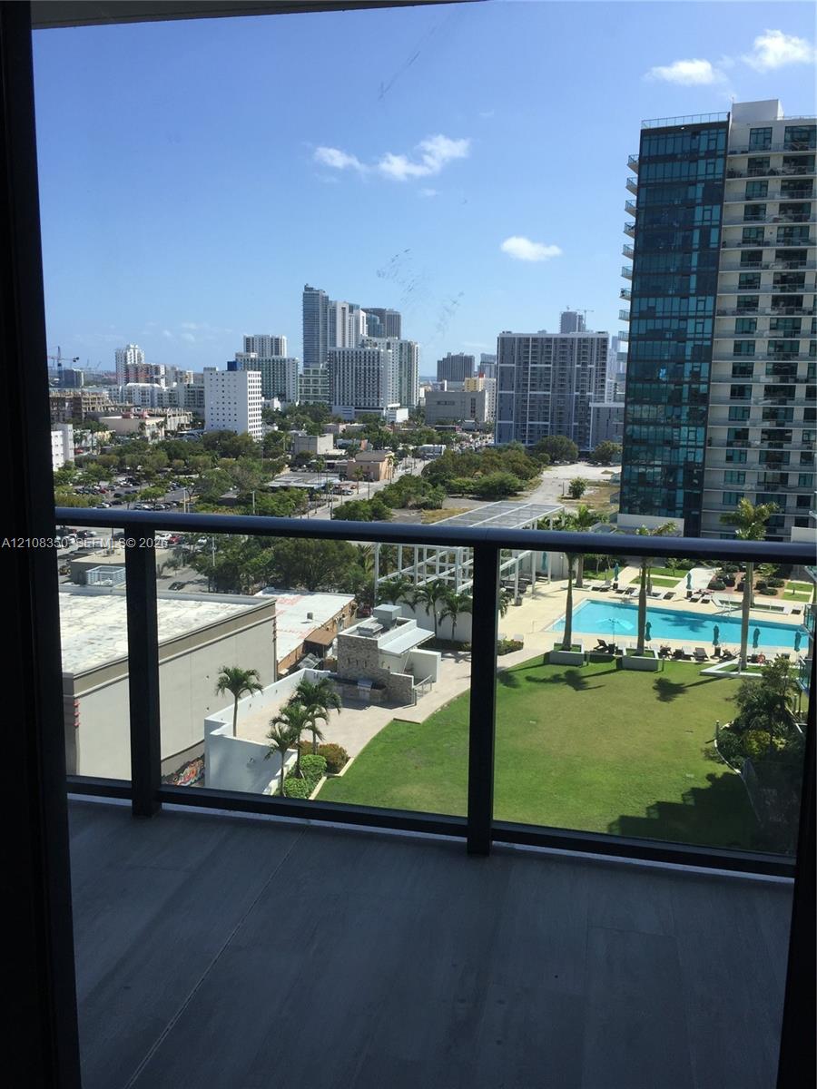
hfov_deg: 48.2
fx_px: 913
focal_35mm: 29
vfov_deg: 61.7
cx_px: 408
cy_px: 544
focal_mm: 4.15
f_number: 2.2
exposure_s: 1/898
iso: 32
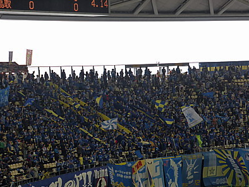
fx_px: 1008
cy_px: 106
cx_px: 99
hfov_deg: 14.1
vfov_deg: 10.6
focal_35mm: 140
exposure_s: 1/80
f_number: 5.3
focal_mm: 20.6
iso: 400
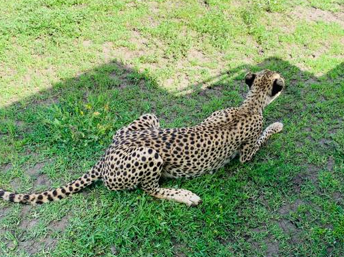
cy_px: 111
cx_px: 197
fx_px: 368
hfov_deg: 50.0
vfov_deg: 38.6
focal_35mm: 37
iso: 25
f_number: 1.8
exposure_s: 1/737
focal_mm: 4.25
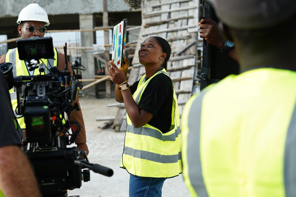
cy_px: 83
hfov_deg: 31.8
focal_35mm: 63
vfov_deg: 21.6
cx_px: 121
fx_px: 518
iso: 160
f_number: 3.5
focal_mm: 50
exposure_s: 1/800
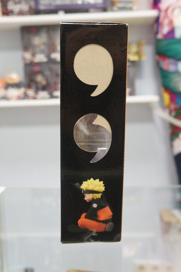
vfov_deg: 53.2
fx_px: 272
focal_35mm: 36
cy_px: 136
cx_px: 90
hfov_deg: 36.8
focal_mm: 24
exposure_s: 1/60
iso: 2500
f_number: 4
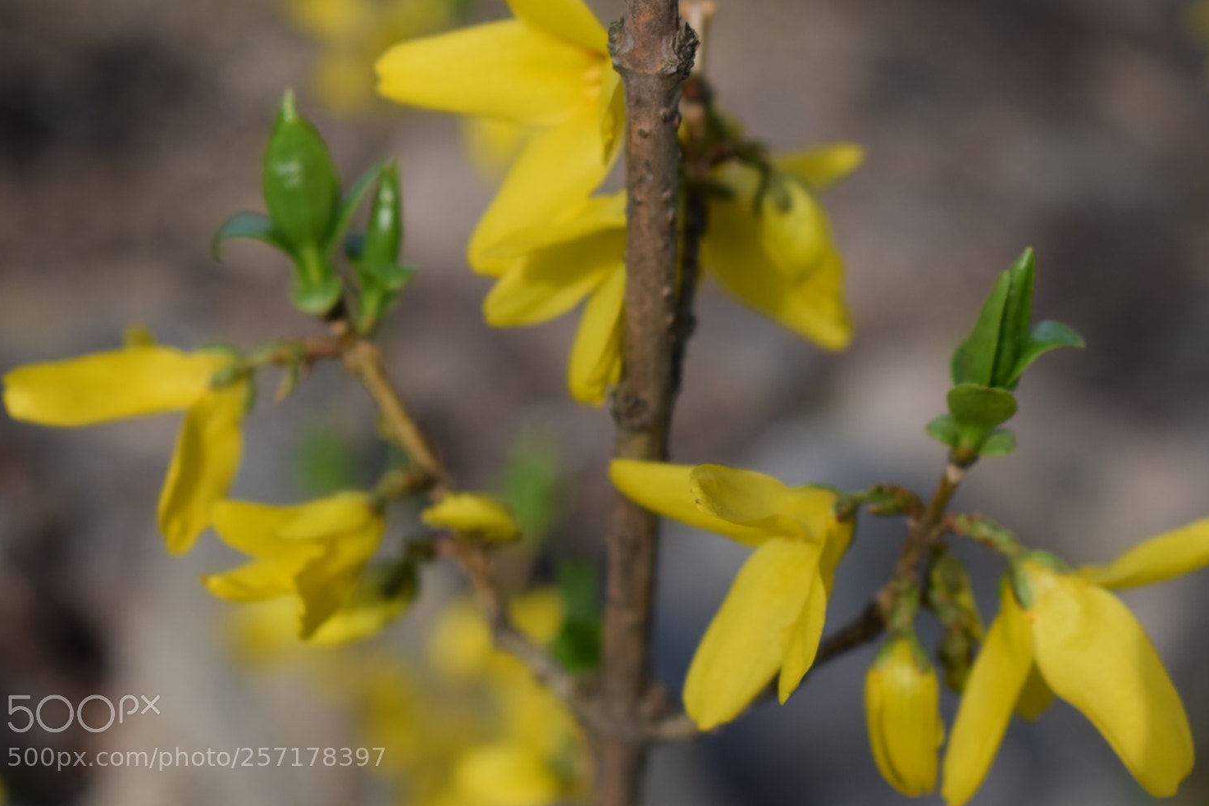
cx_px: 613
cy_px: 384
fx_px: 3007
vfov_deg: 15.3
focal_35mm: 90
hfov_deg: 22.7
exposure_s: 1/1000
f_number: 5.6
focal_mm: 55
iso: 450
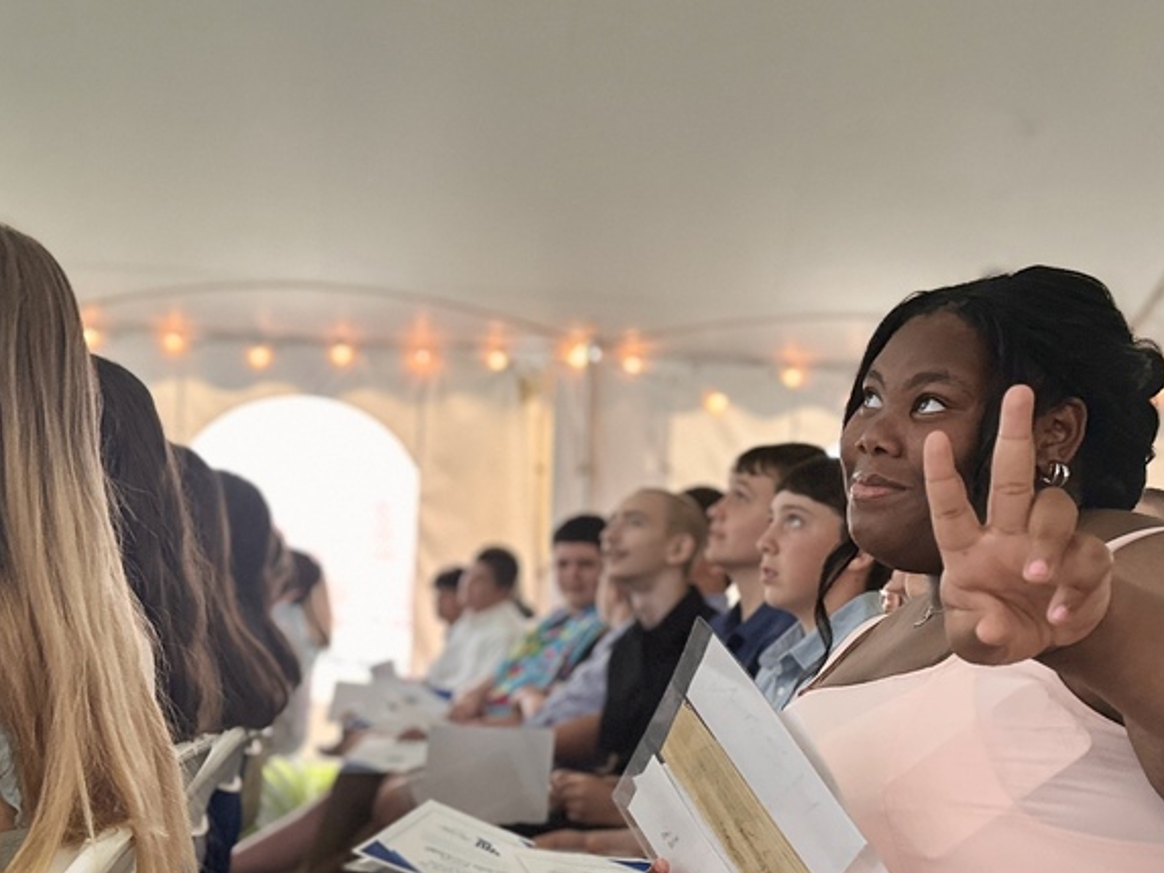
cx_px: 572
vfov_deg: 32.7
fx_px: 1446
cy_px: 700
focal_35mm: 43
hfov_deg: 43.8
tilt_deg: -1.1
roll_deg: -1.9
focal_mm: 6.86
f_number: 1.78
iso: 500
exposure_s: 1/60
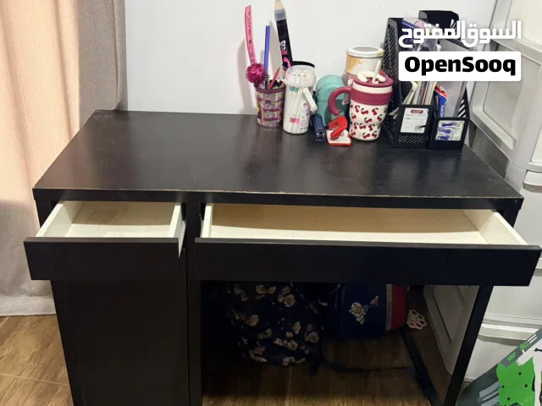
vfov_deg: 56.8
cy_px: 203
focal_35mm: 24
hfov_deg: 71.6
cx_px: 271
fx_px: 376
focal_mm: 6.76
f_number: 1.78
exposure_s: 1/57
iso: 800
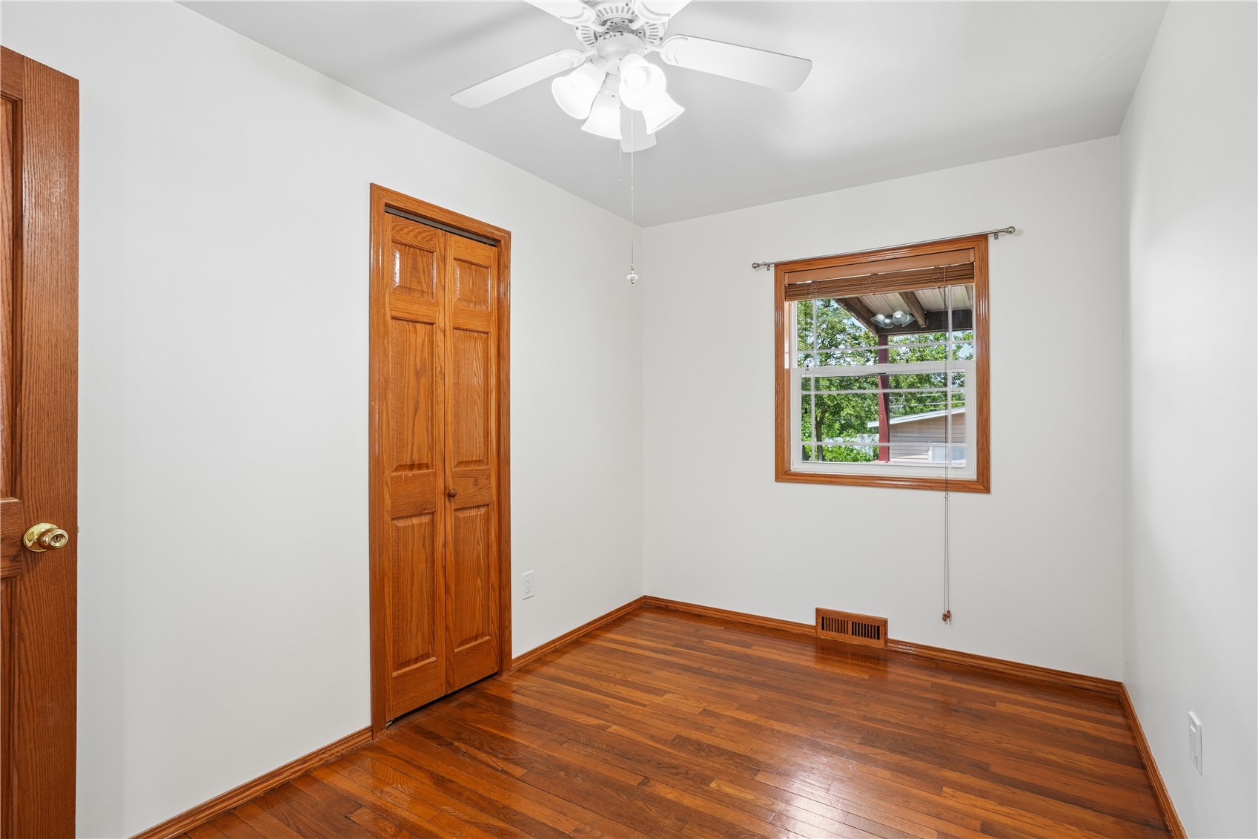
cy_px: 420
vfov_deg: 70.4
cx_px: 629
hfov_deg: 93.3
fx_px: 594
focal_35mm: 17
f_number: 9
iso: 400
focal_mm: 17
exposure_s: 1/13
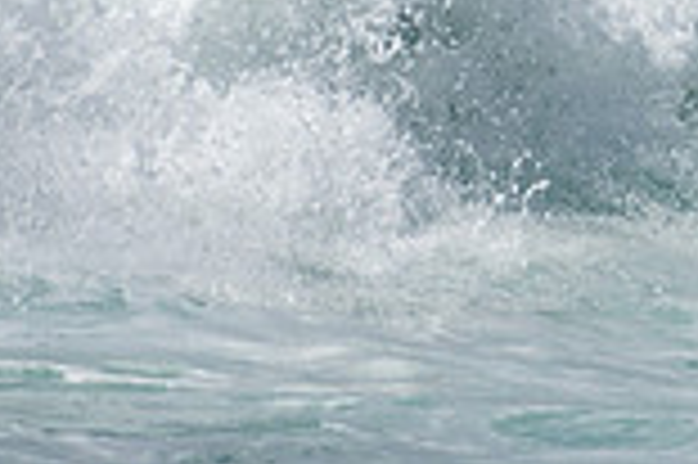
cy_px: -403
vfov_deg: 0.6
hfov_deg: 0.9
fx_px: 43481
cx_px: 1112
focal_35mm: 2245
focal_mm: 400
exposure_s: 1/2000
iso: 200
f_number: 5.6
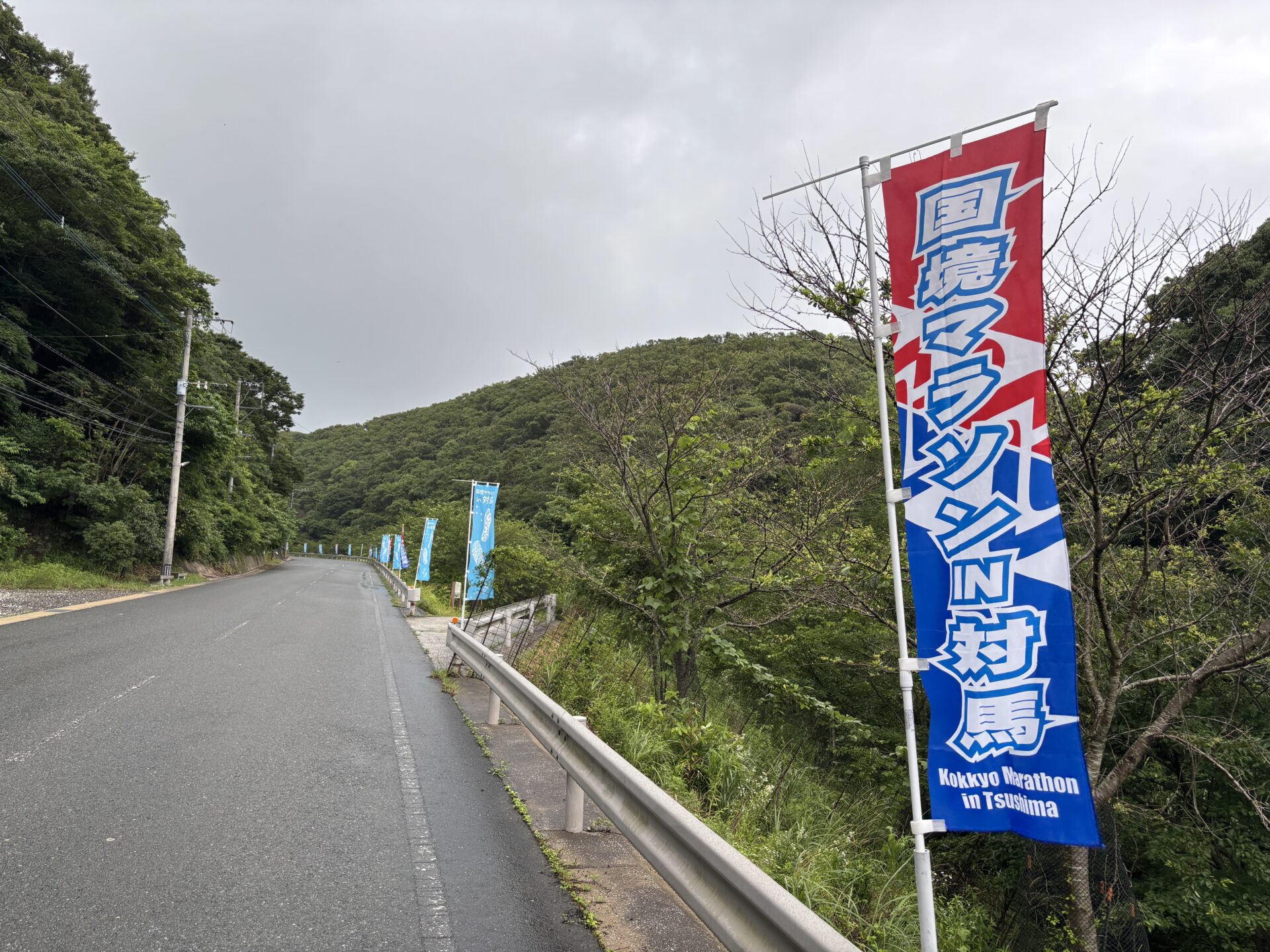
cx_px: 635
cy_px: 476
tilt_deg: +7.4
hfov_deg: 67.3
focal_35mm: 26
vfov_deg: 53.1
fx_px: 954
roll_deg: -3.4
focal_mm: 5.96
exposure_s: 1/591
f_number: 1.6
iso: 50
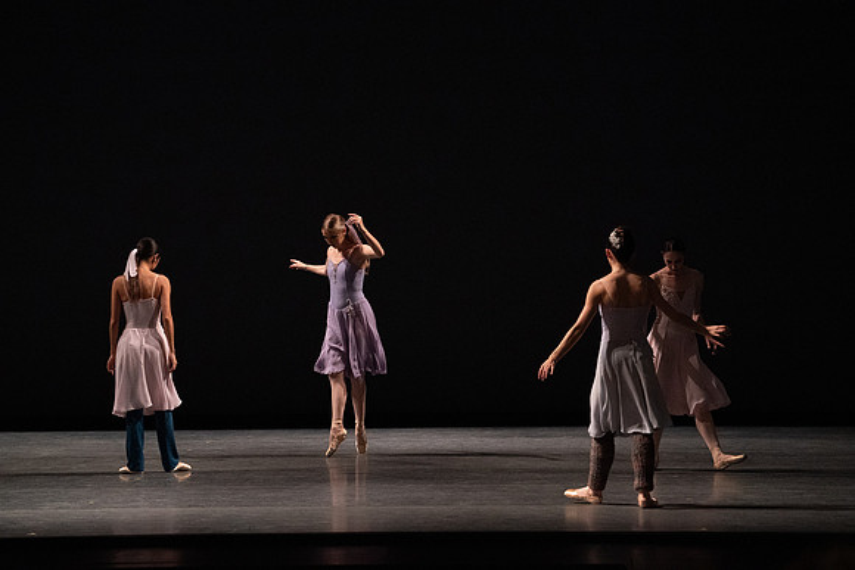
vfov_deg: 8.6
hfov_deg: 12.9
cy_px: 285
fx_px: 3777
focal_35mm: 159
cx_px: 428
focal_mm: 159
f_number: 5.6
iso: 12800
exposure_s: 1/400
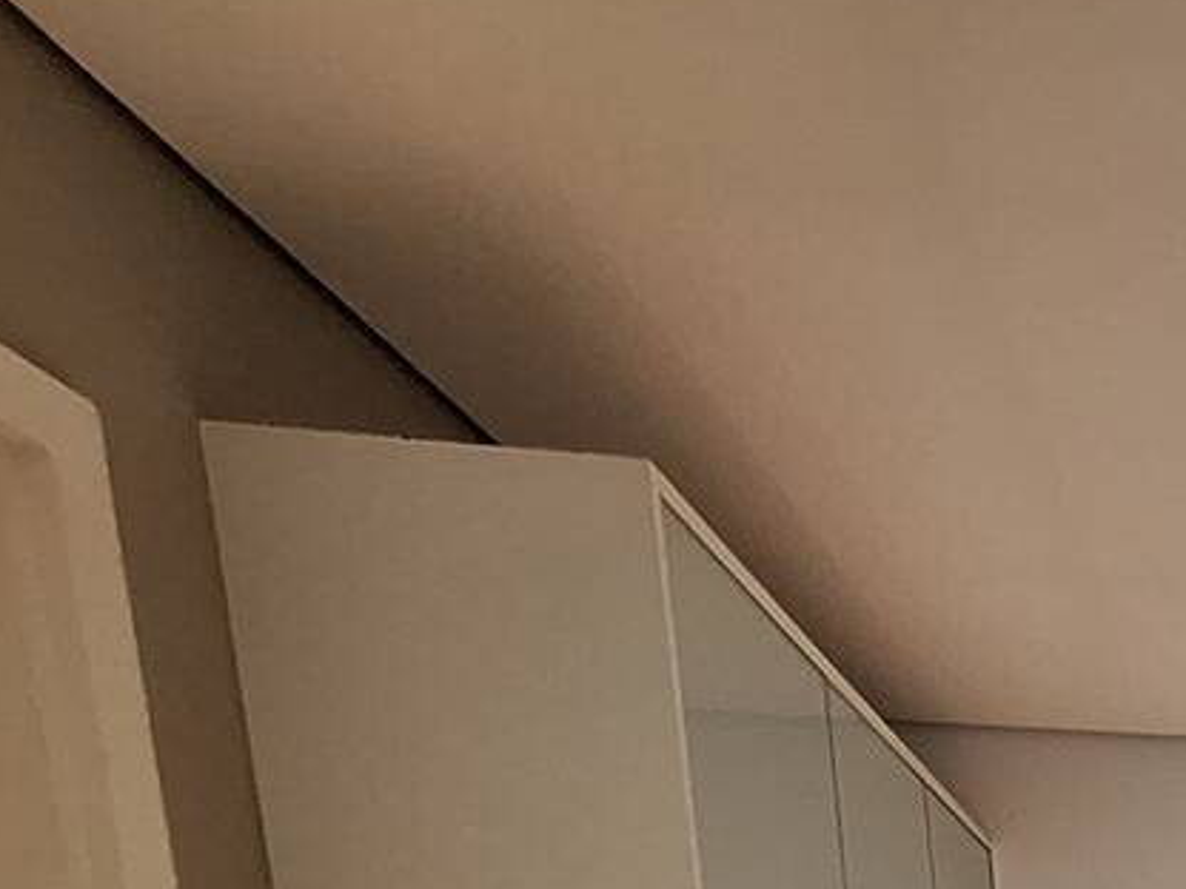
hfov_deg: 29.2
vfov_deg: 23.2
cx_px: 1711
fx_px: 1542
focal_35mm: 45
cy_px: 1453
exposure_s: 1/40
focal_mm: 1.74
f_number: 2.2
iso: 160
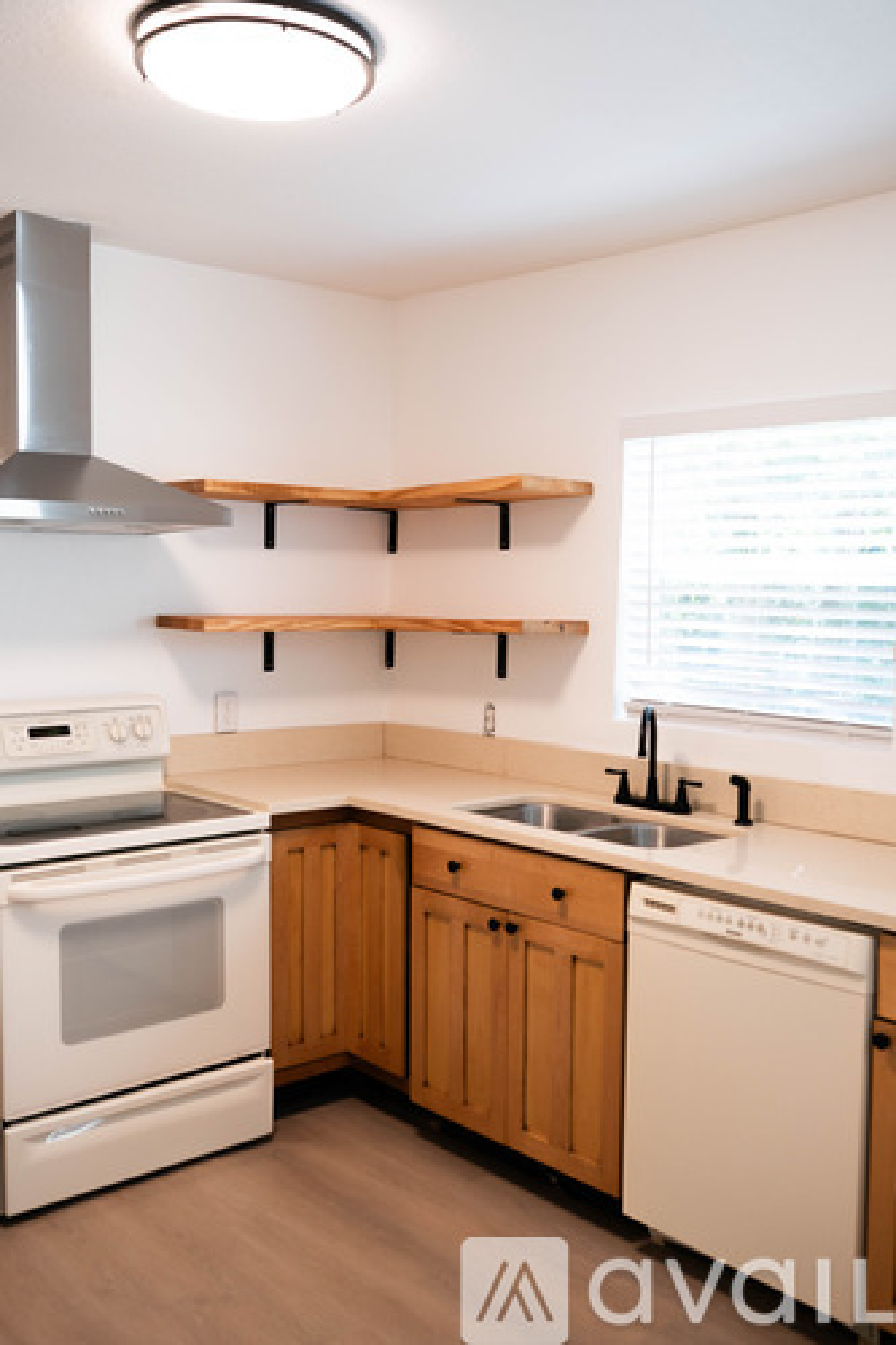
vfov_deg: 54.5
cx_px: 448
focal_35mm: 35
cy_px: 672
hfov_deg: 37.8
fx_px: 1307
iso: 250
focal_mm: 35
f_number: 2.8
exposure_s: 1/250
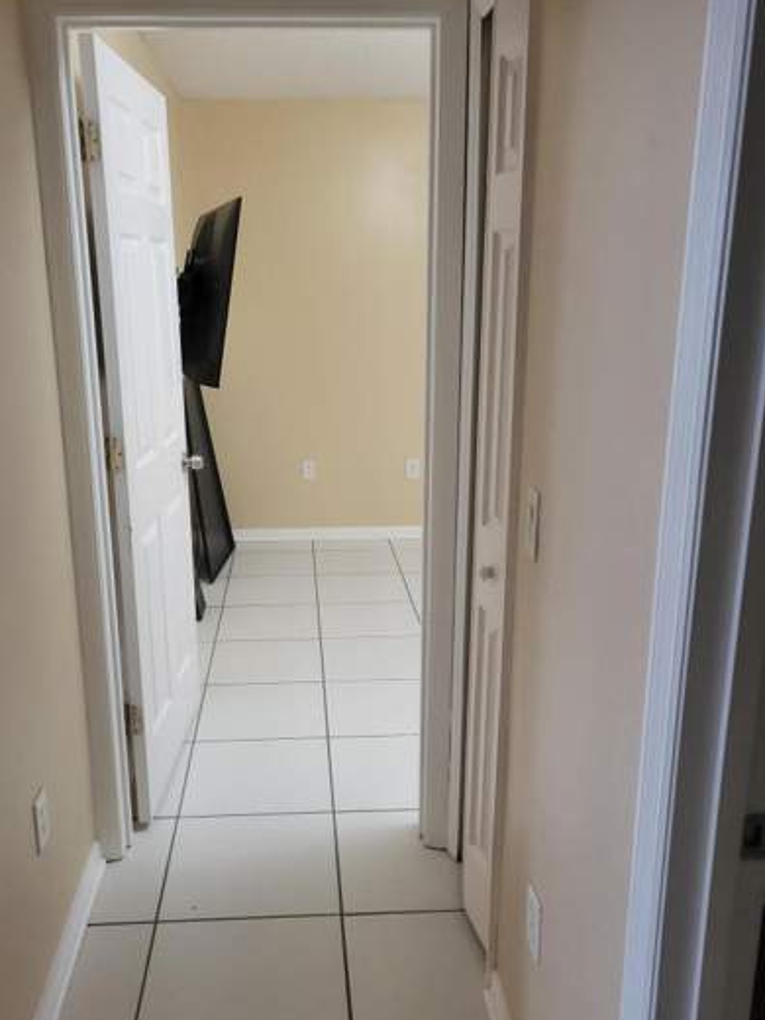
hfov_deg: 44.0
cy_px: 547
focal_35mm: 32
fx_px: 943
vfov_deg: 56.8
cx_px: 310
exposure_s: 1/40
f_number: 1.8
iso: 400
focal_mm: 5.4
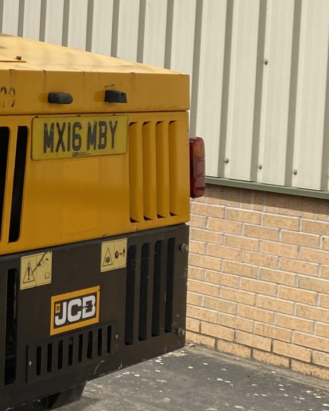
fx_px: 1120
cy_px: 98
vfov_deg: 20.6
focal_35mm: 92
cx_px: -278
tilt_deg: -0.6
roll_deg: -1.9
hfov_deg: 14.5
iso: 32
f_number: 1.8
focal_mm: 4.25
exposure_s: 1/3984
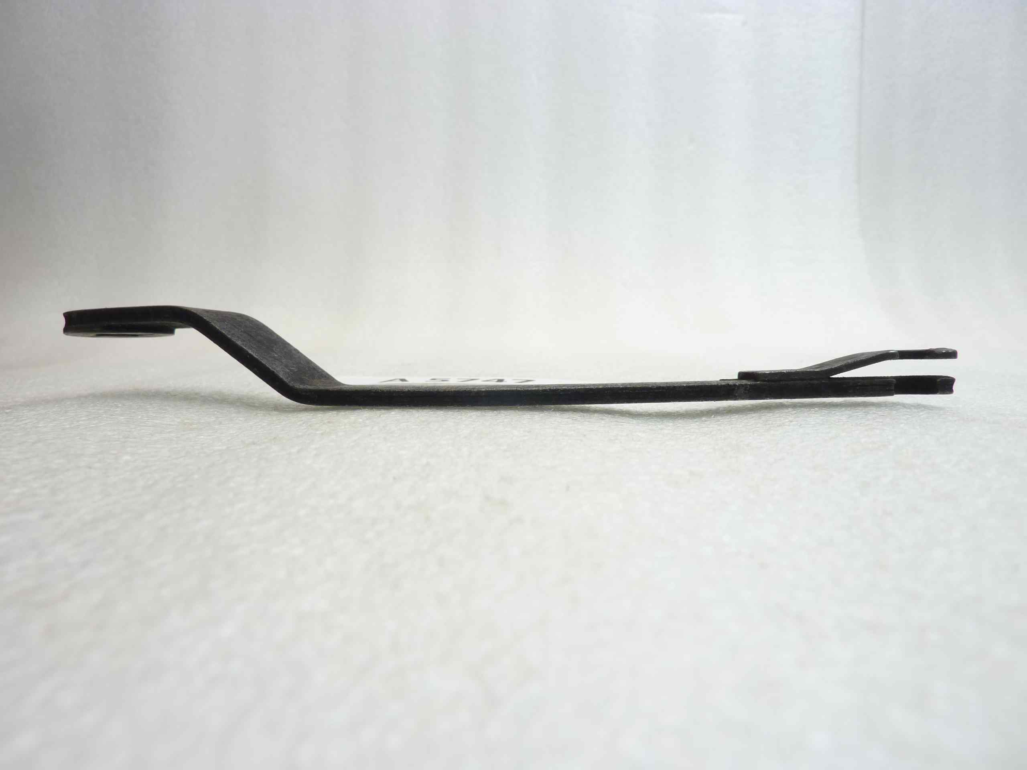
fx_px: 742
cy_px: 385
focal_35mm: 25
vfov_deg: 54.9
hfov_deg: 69.4
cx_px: 514
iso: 80
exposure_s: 1/25
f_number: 3.3
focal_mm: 4.1
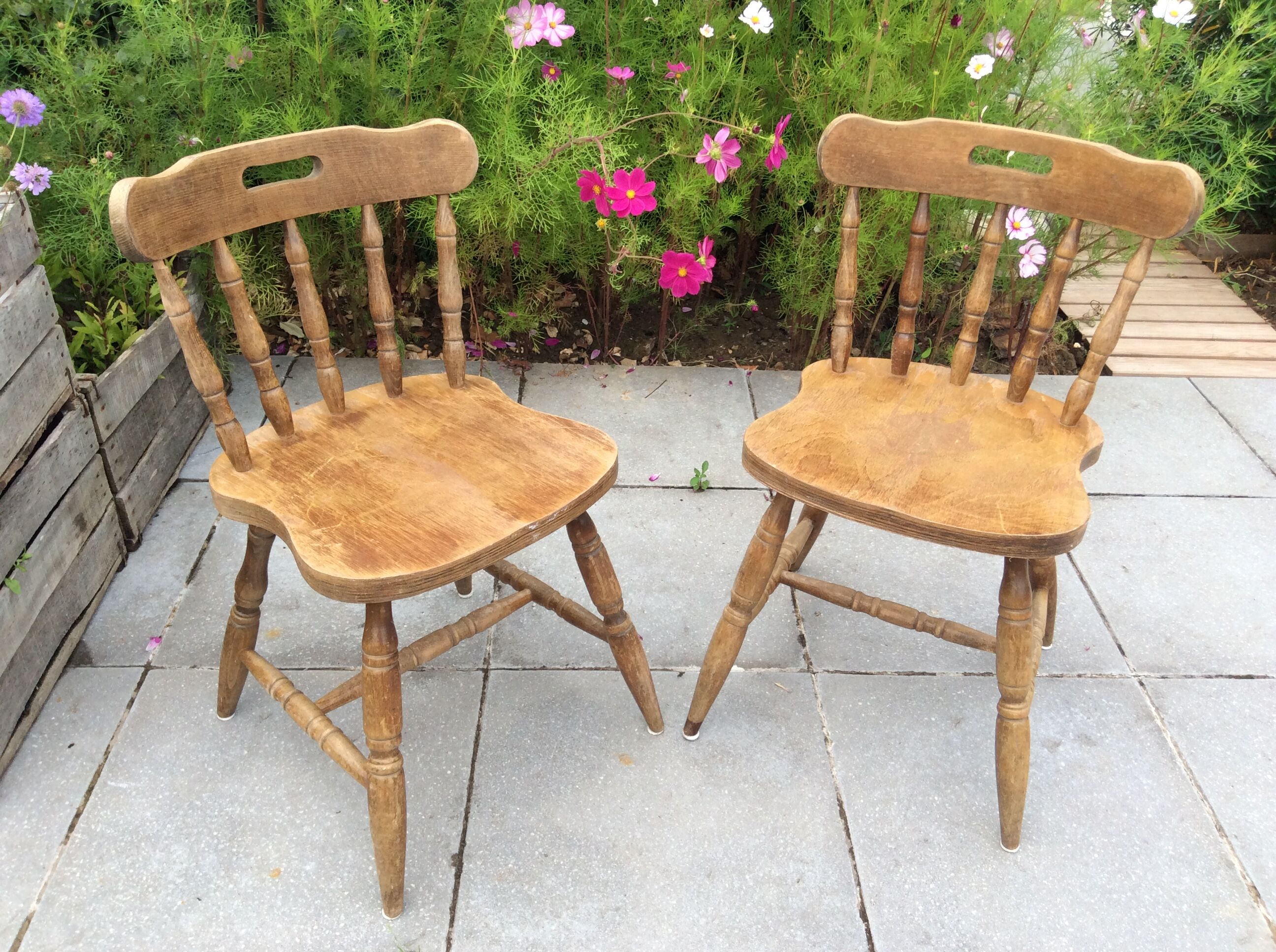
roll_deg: -1.8
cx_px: 638
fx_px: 1178
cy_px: 476
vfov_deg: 44.1
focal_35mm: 32
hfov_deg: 56.9
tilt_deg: -33.5
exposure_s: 1/265
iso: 32
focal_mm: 3.3
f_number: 2.4
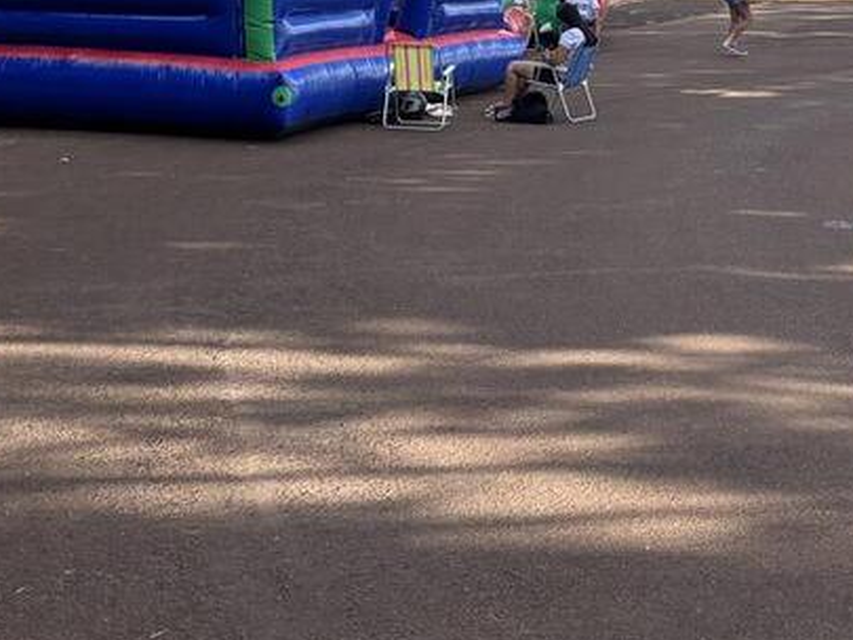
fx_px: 1898
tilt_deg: -5.3
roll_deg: +0.4
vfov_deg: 18.8
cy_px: 67
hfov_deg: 24.5
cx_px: 798
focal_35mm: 77
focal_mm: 5.96
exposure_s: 1/2024
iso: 50
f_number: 1.6
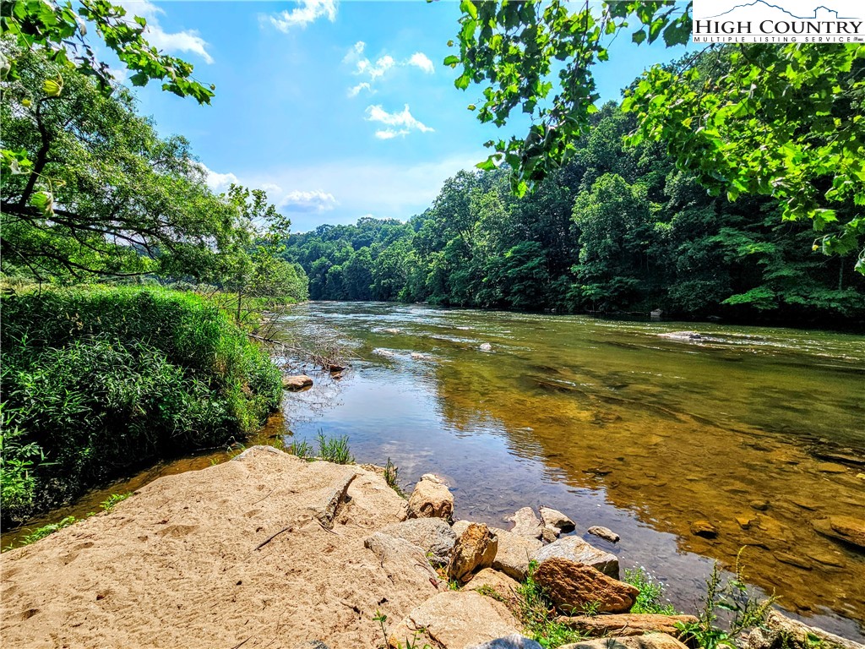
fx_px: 325
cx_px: 432
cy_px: 324
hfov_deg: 106.2
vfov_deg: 89.9
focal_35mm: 13
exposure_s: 1/3084
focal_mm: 2.2
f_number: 2.2
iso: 50
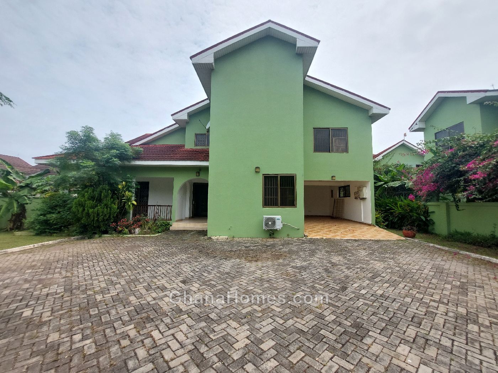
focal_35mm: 13
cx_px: 249
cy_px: 186
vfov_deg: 89.9
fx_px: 187
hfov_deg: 106.2
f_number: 2.2
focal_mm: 1.74
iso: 50
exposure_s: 1/1480
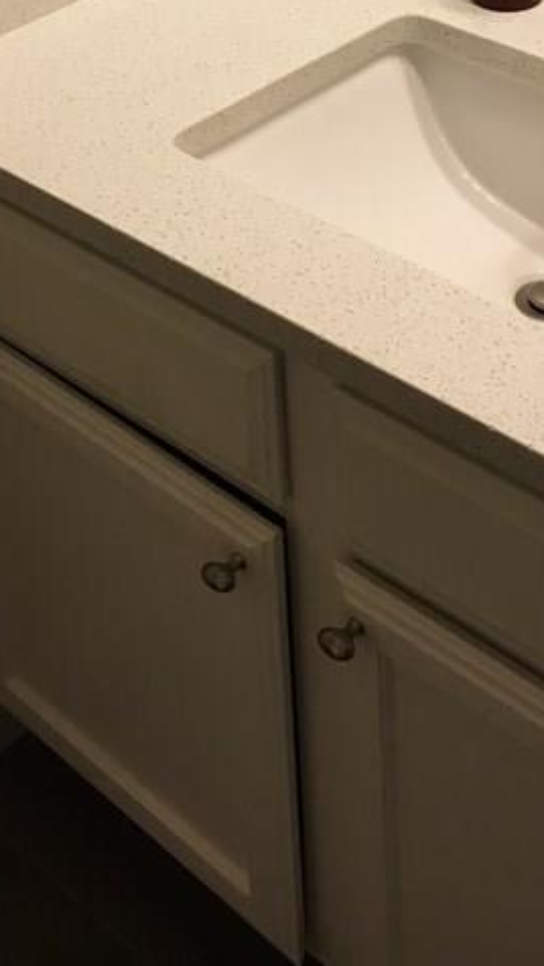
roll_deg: +2.5
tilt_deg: -26.5
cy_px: 24
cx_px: 304
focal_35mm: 68
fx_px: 1743
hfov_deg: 17.7
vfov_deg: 29.2
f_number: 2.2
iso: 50
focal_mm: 4.15
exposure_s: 1/30
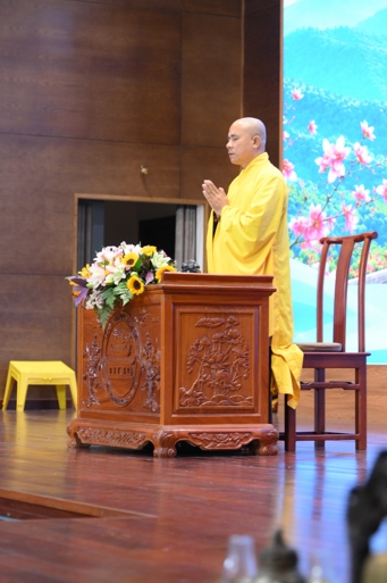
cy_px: 331
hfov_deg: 12.5
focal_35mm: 109
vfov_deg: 18.8
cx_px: 217
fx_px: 1761
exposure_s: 1/100
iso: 3200
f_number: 4
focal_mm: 86
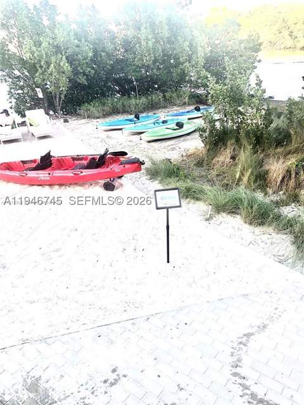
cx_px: 152
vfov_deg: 63.4
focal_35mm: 28
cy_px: 202
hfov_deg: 49.7
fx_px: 328
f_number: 1.8
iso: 20
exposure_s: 1/198
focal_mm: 4
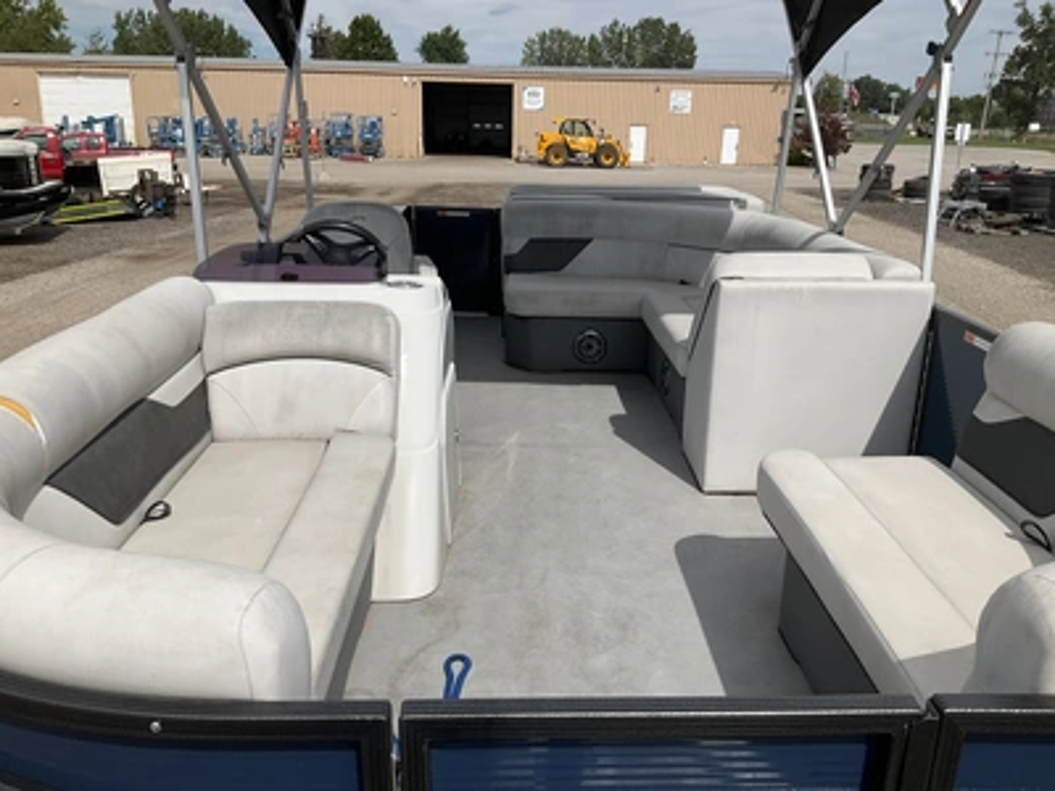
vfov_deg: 48.2
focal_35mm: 29
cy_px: 396
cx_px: 528
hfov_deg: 61.7
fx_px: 884
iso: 25
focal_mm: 3
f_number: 1.8
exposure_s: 1/3125
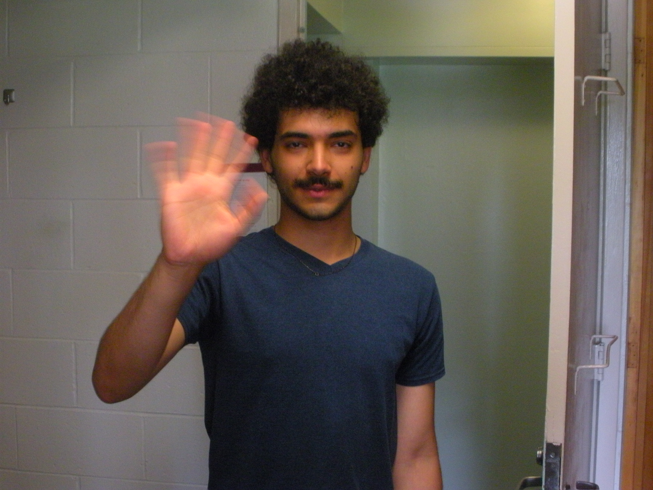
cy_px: 245
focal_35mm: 52
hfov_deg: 36.8
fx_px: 981
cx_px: 326
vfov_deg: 28.0
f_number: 4.4
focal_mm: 9.1
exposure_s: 1/21.2
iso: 400
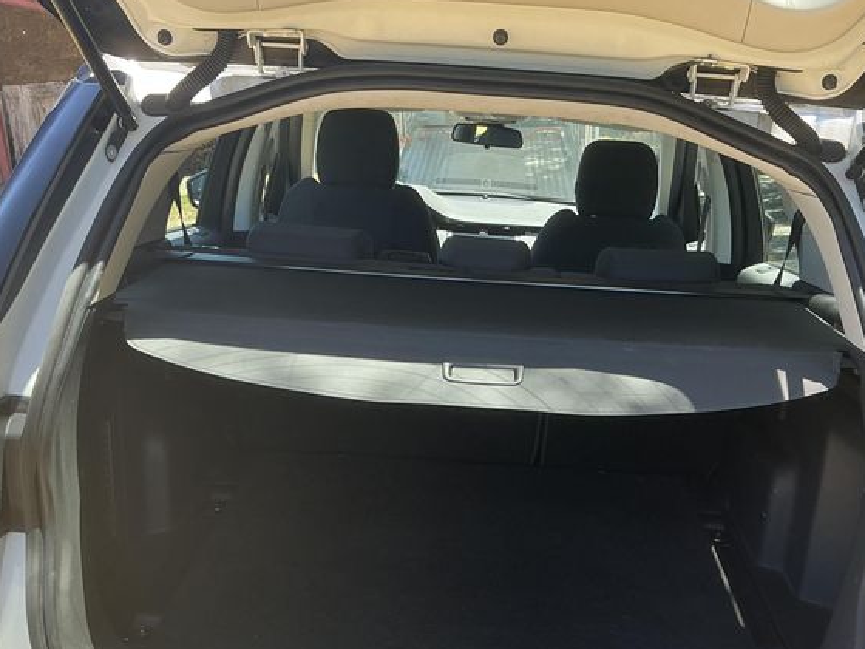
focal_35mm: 40
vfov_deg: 35.4
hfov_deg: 46.7
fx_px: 1000
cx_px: 487
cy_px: 456
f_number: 1.8
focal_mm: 3
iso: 25
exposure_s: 1/145
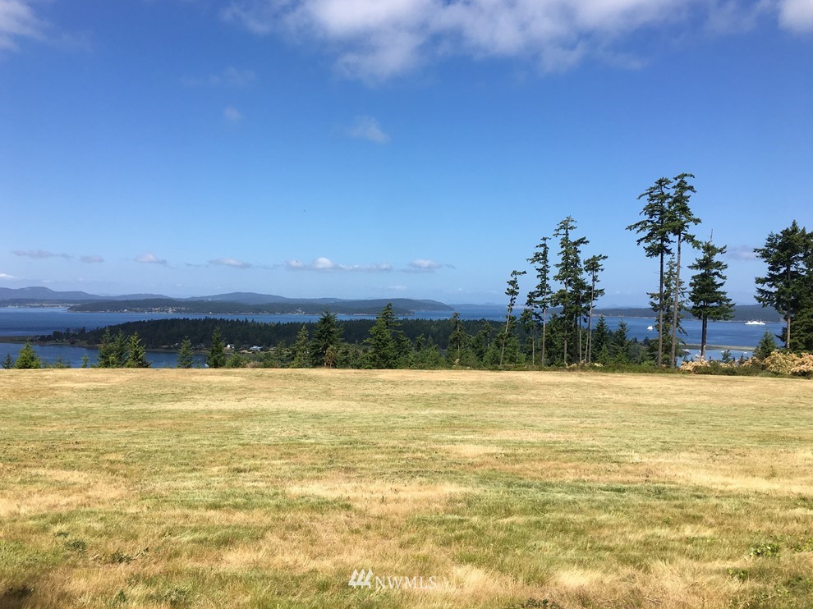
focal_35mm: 30
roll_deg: -0.5
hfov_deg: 60.0
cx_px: 394
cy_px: 295
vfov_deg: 46.8
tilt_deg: +1.9
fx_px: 704
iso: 25
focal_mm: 4.15
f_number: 2.2
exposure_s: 1/1972
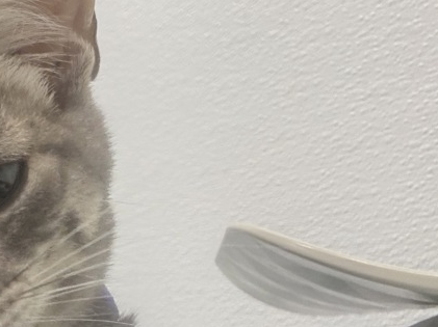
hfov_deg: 30.6
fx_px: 708
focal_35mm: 56
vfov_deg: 26.0
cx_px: -46
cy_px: 198
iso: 200
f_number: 1.9
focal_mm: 2.69
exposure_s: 1/60
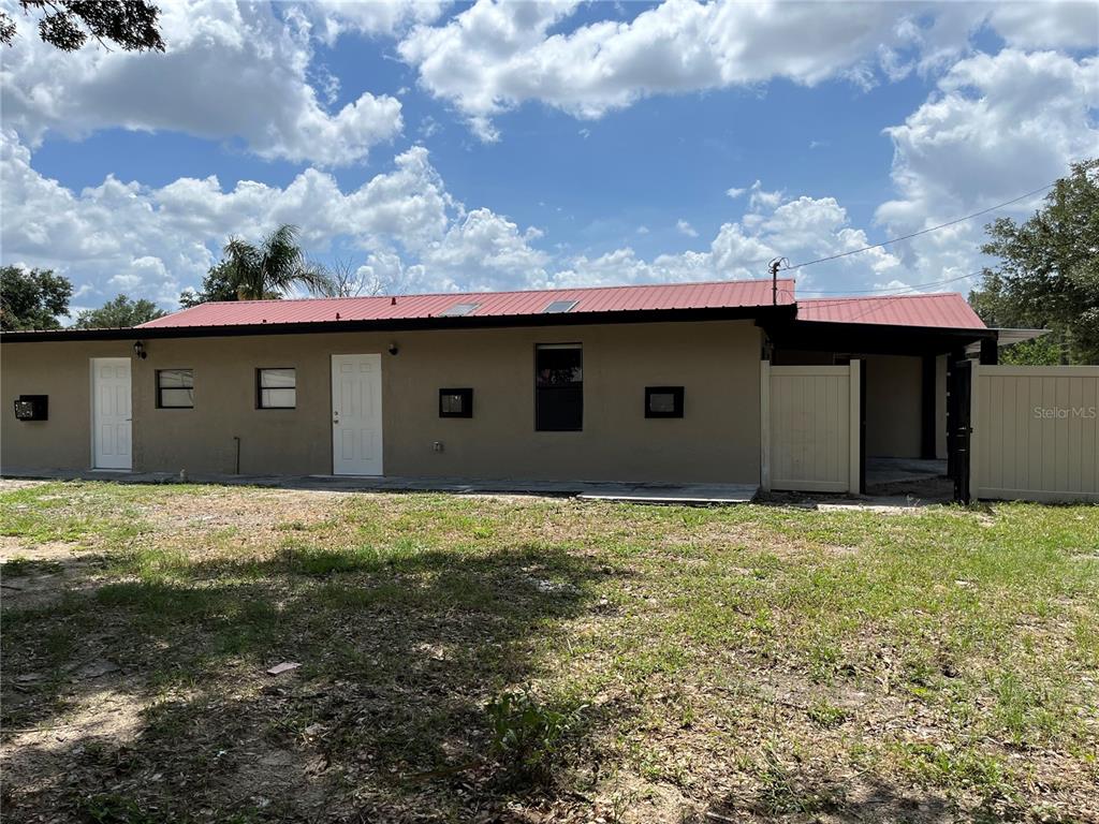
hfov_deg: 67.3
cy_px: 412
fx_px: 825
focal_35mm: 26
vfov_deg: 53.1
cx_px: 550
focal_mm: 5.1
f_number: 1.6
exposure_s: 1/5076
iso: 50
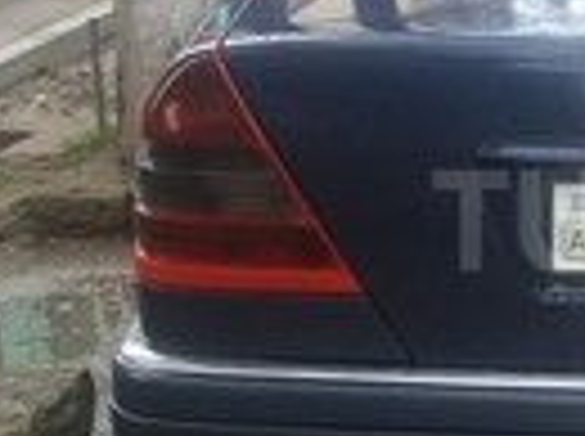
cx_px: 778
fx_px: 1805
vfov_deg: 13.8
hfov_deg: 17.2
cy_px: 220
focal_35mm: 107
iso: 100
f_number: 1.9
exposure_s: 1/100
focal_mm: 3.7
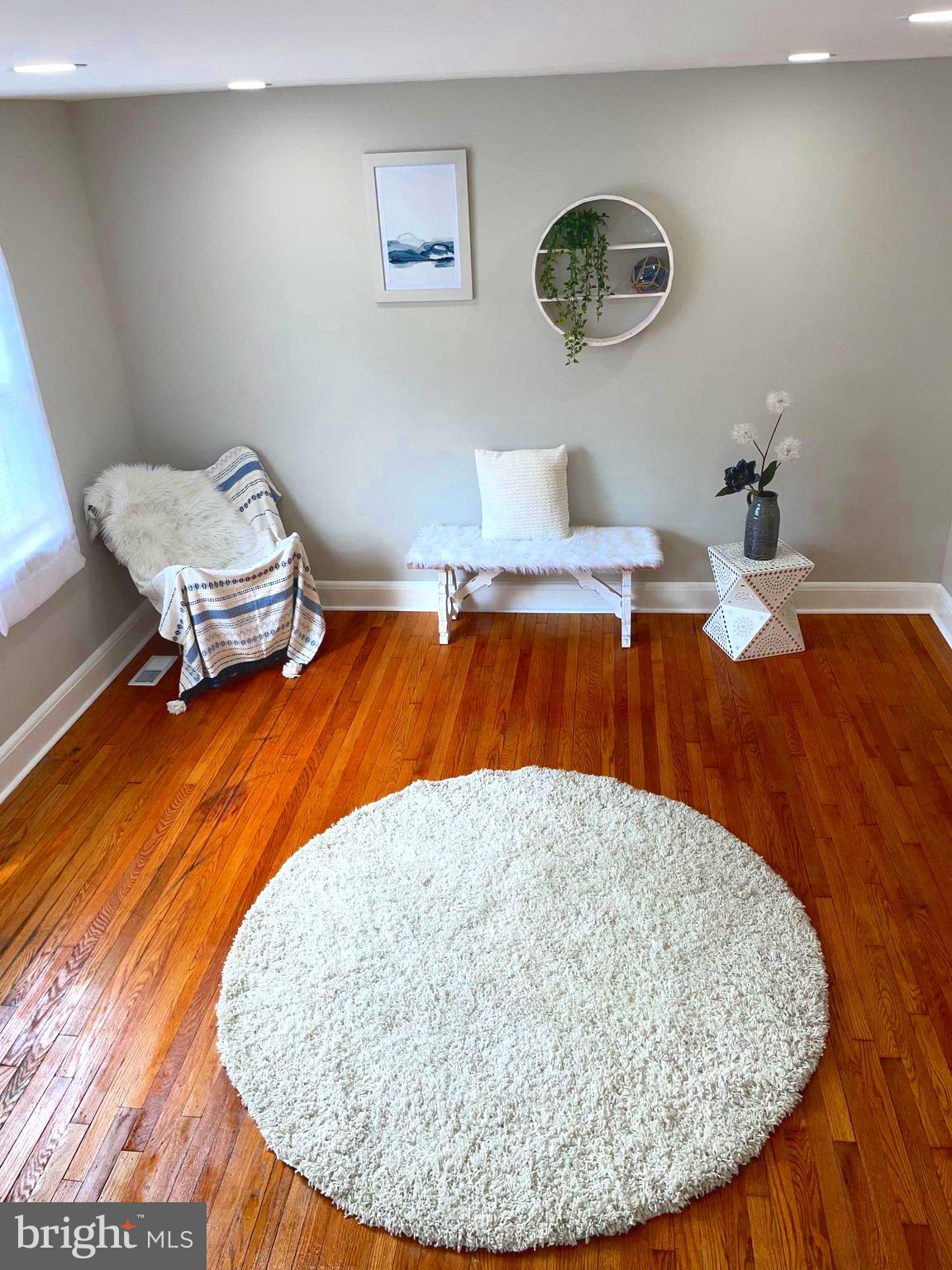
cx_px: 476
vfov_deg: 67.3
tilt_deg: -27.9
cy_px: 635
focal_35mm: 26
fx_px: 953
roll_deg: +2.7
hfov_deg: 53.1
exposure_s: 1/164
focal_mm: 4.2
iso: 32
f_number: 1.6
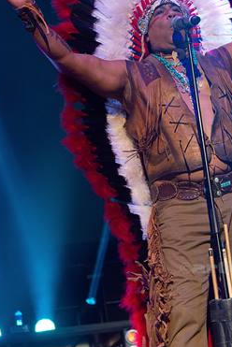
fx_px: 936
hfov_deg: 14.1
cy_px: 200
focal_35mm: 97
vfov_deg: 21.0
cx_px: 187
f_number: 3.5
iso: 1600
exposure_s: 1/640
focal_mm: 50
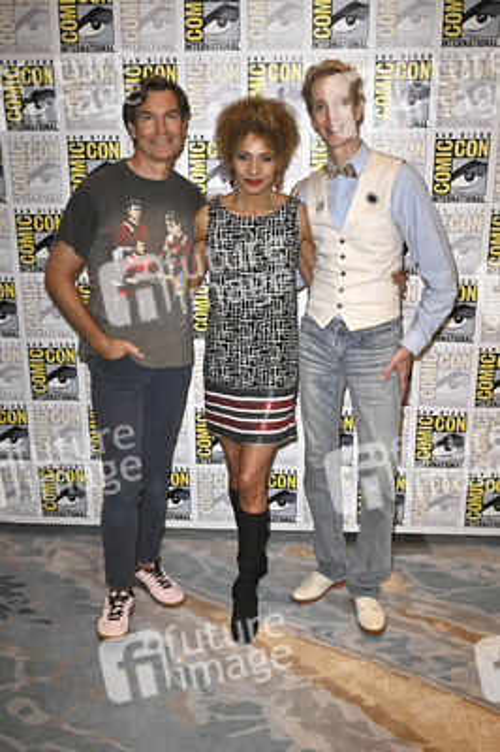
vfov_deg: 54.5
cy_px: 376
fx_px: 730
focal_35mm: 35
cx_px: 250
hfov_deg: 37.8
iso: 2000
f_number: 6.3
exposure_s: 1/250
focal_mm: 35
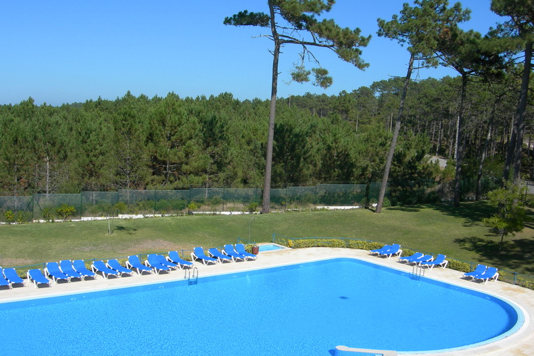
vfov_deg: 33.4
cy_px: 187
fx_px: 593
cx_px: 267
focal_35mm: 40
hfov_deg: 48.5
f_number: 4.8
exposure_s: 1/536
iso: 50
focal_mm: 7.8
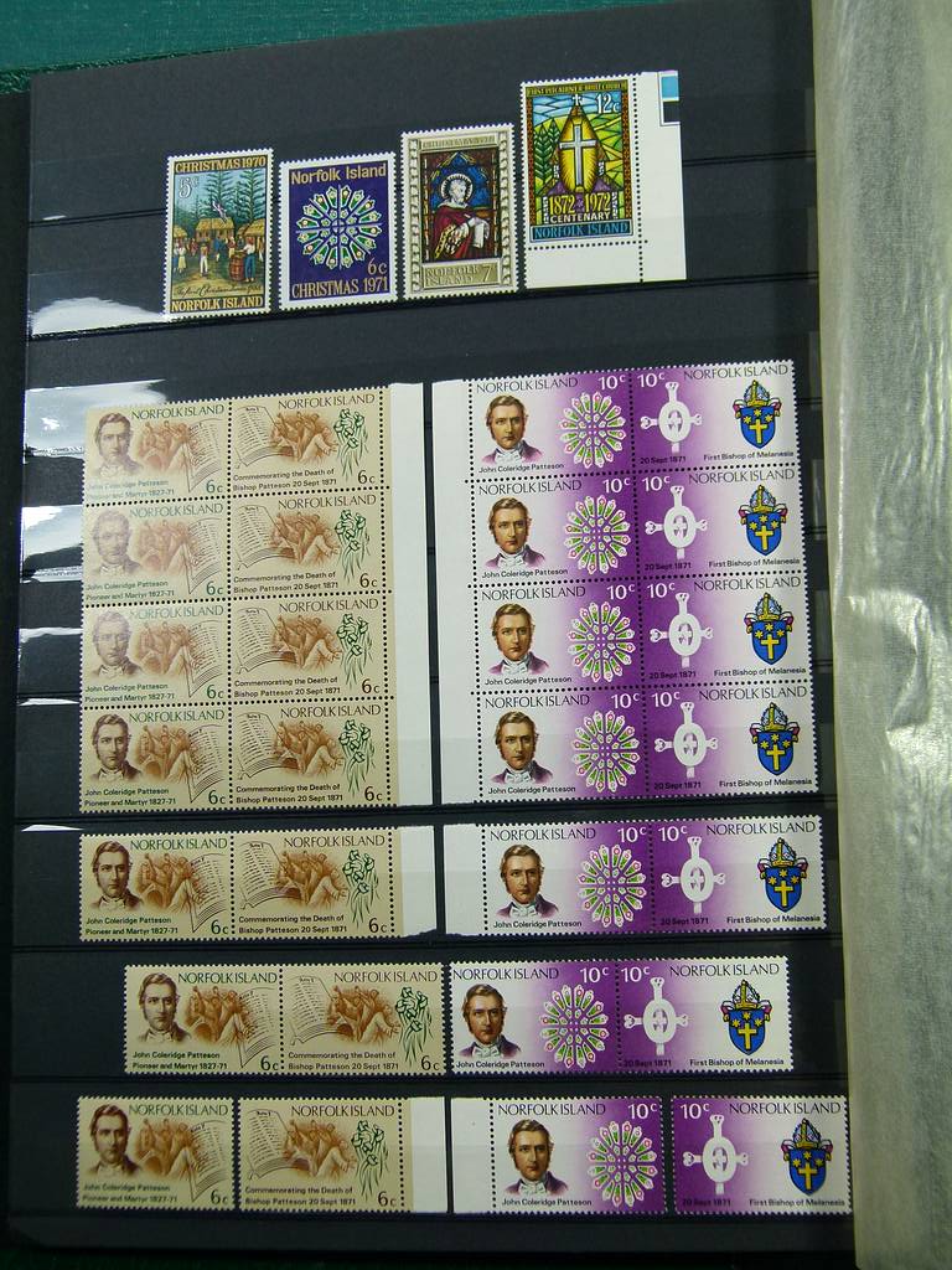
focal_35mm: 38
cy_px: 635
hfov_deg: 37.7
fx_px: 1393
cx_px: 476
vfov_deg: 49.0
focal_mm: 6.8
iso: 100
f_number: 3.1
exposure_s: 1/125
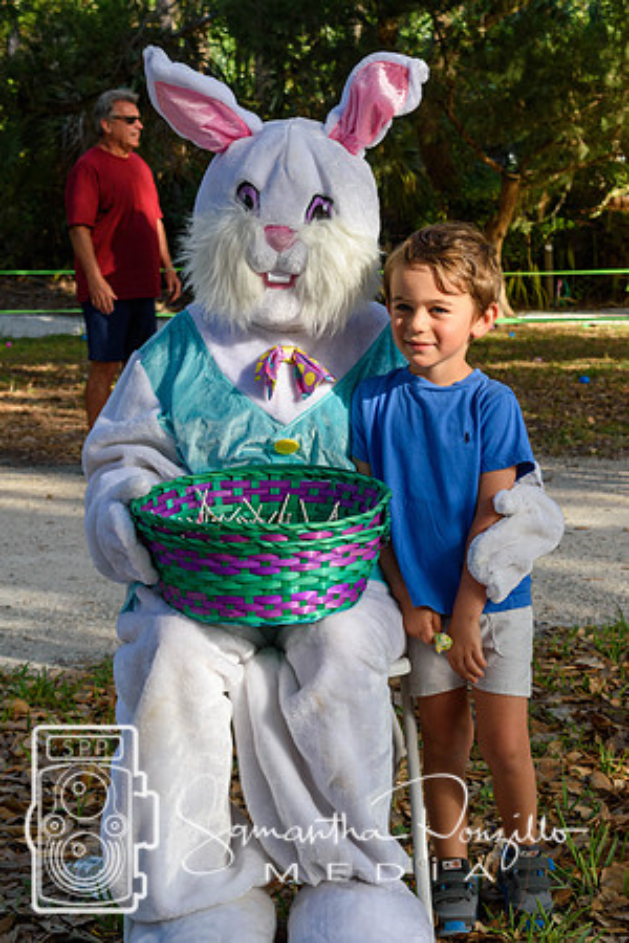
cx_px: 314
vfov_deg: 27.0
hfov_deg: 18.2
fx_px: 1965
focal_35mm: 75
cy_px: 472
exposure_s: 1/250
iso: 280
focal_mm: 50
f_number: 8
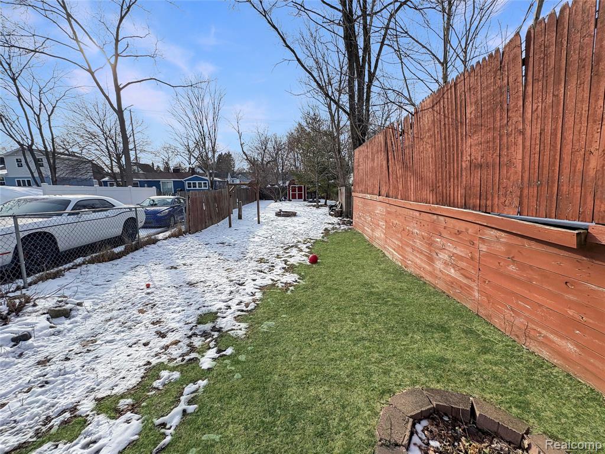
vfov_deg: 85.7
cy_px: 227
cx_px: 302
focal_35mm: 14
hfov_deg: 102.1
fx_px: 245
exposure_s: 1/1880
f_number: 2.2
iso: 64
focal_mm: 2.22
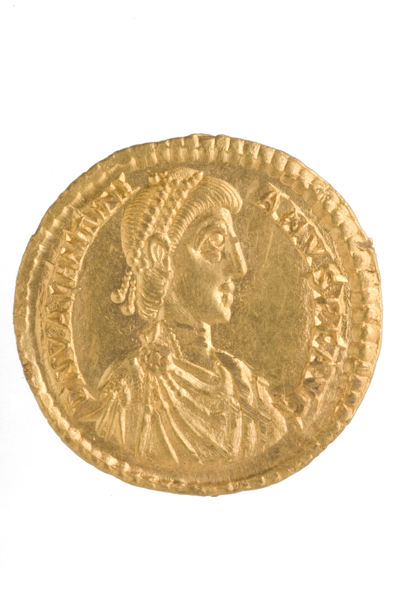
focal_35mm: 158
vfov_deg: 13.0
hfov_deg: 8.7
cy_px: 296
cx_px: 198
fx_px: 2591
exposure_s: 1/160
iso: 100
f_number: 29
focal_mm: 105
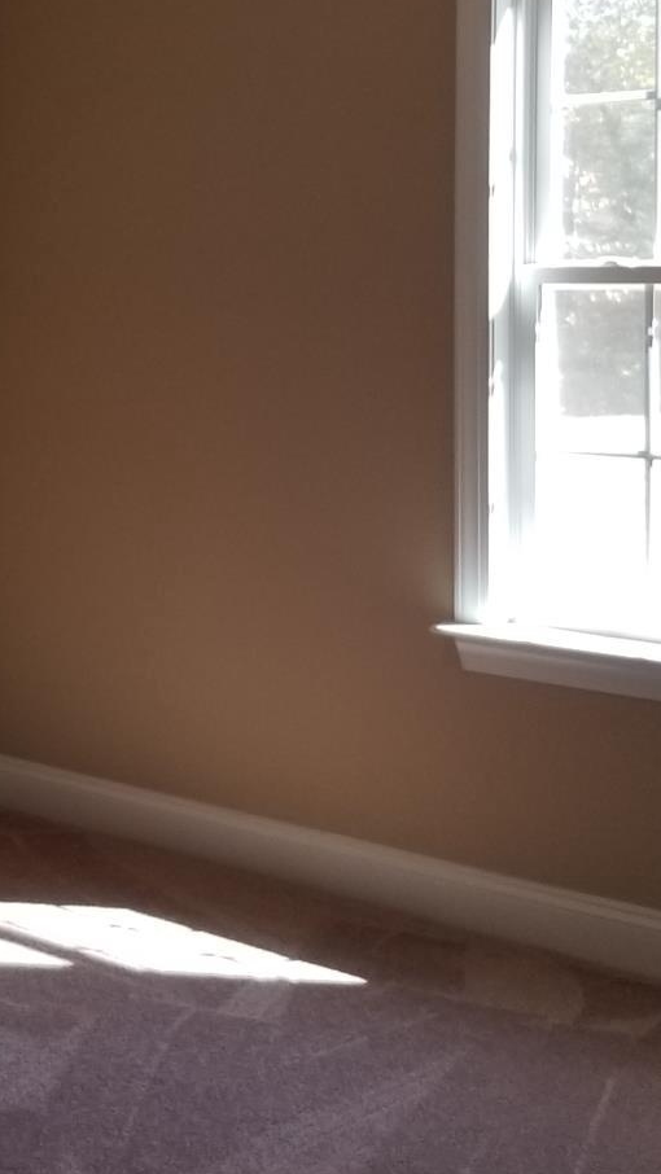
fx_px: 1993
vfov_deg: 32.2
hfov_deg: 18.5
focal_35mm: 64
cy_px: 295
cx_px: 51
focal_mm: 4.25
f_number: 1.7
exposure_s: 1/120
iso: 80
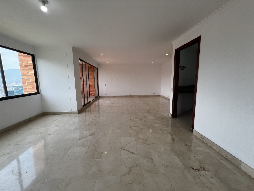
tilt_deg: -8.5
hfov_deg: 106.2
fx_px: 95
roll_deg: +0.3
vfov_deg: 89.9
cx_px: 127
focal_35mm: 13
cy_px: 96
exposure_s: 1/204
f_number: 1.8
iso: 32
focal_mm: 1.57
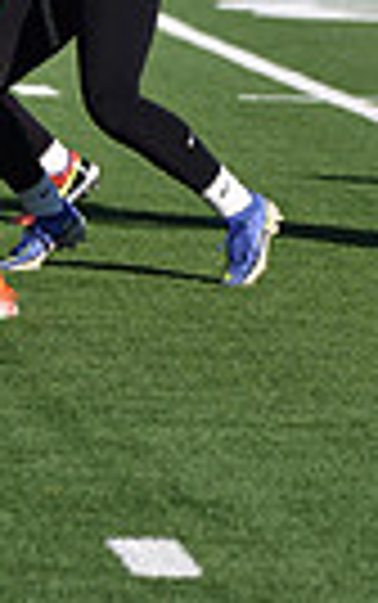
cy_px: -158
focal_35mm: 720
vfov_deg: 2.9
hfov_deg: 1.8
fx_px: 11842
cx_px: 18
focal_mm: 210
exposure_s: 1/1000
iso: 100
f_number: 5.3
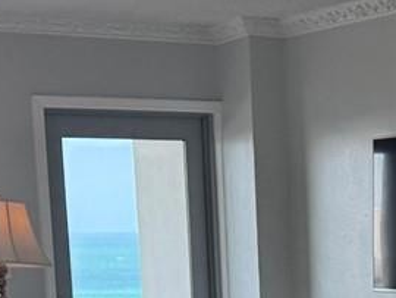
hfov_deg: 13.6
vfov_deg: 9.7
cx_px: 424
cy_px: 597
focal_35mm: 142
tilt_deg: -11.8
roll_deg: +0.8
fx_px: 1626
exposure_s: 1/189
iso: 200
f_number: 1.78
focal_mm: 6.76
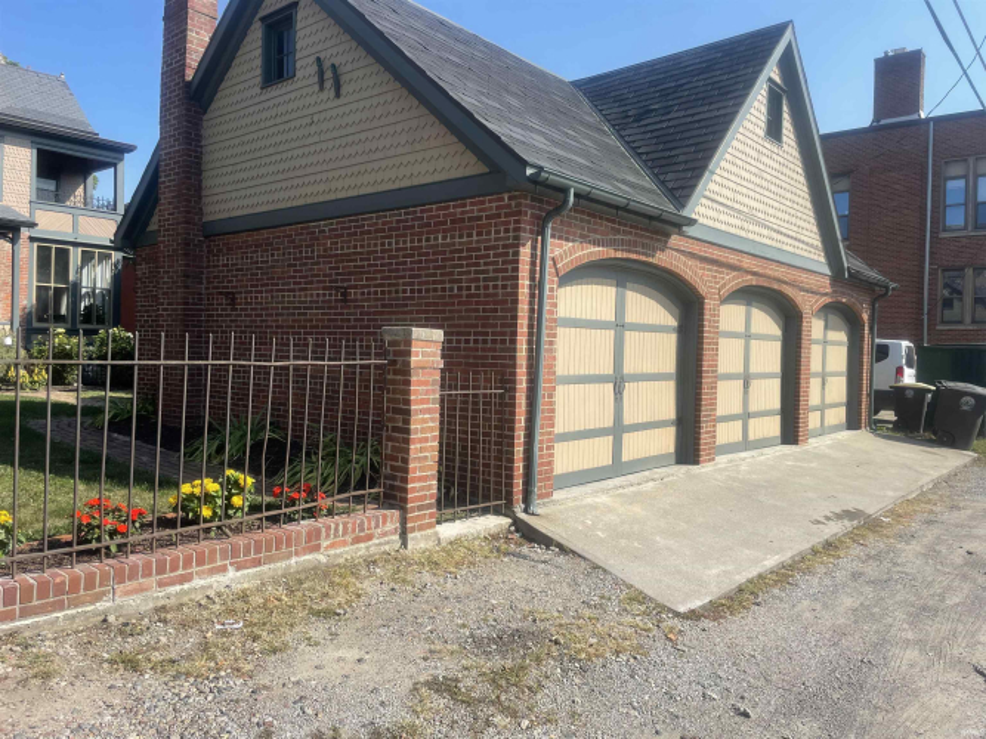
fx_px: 740
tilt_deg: -2.8
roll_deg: -1.0
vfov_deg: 53.0
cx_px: 493
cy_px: 370
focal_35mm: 26
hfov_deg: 67.3
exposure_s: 1/2882
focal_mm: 4.2
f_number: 1.6
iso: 32
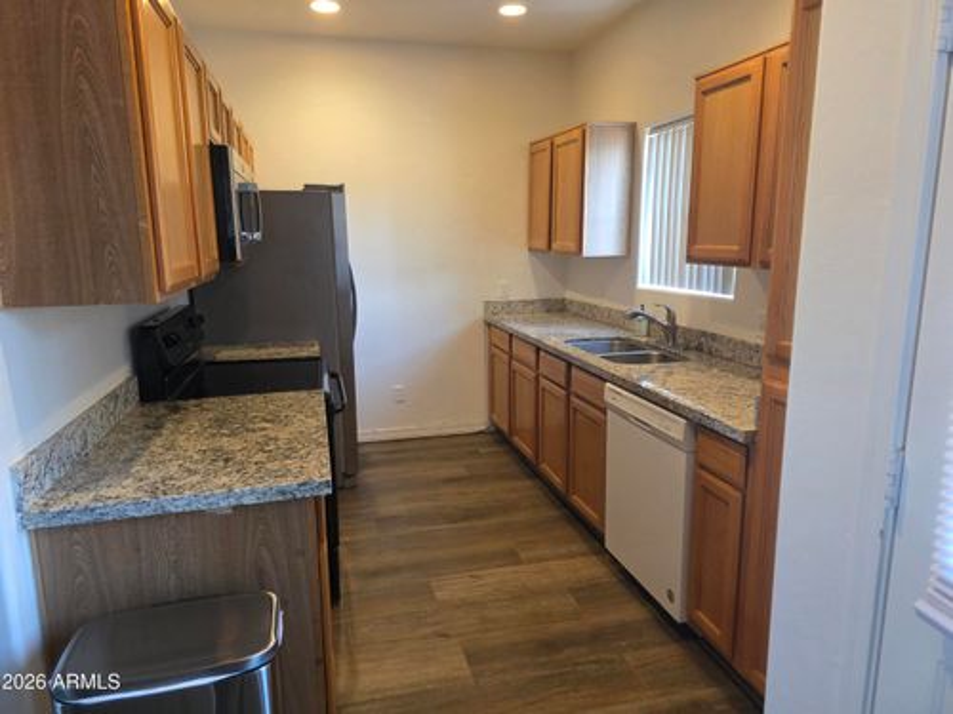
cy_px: 357
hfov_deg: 73.9
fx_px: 633
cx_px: 476
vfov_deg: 58.9
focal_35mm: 23
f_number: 1.7
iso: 400
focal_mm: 6.3
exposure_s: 1/120
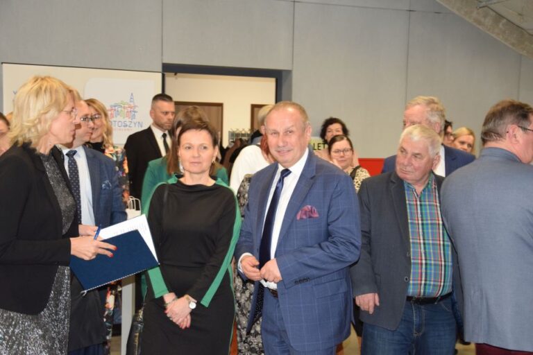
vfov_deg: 21.6
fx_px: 933
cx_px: 266
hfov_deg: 31.9
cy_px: 178
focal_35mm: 63
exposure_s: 1/60
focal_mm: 42
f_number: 4.8
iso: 900
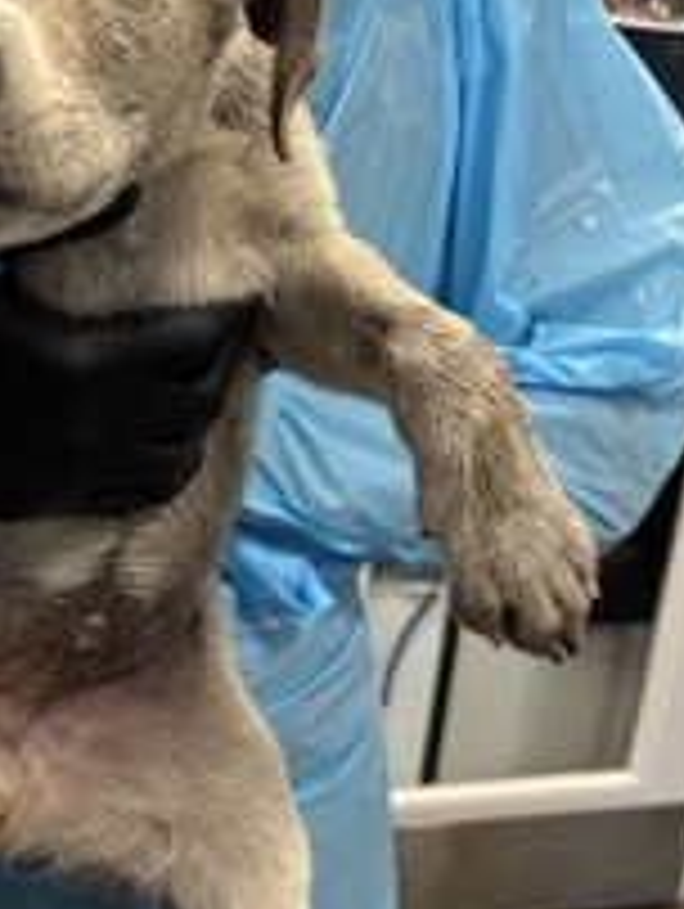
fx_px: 1420
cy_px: 500
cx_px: 52
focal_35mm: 54
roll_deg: -4.1
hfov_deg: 26.1
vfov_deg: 35.5
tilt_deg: -16.3
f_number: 1.6
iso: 125
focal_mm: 5.96
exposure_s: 1/75
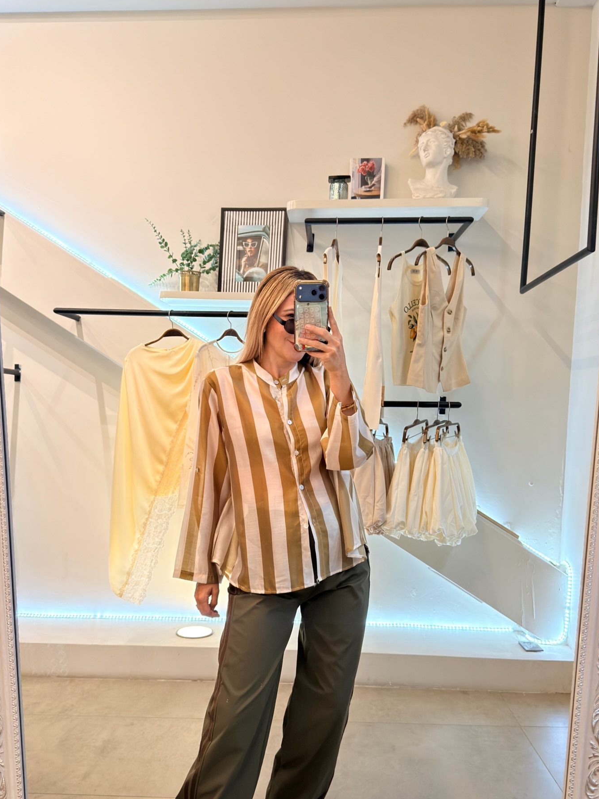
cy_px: 444
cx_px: 290
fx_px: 738
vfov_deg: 56.7
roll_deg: -1.7
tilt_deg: -18.9
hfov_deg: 44.2
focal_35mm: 32
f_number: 1.78
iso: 200
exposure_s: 1/120
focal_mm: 6.76
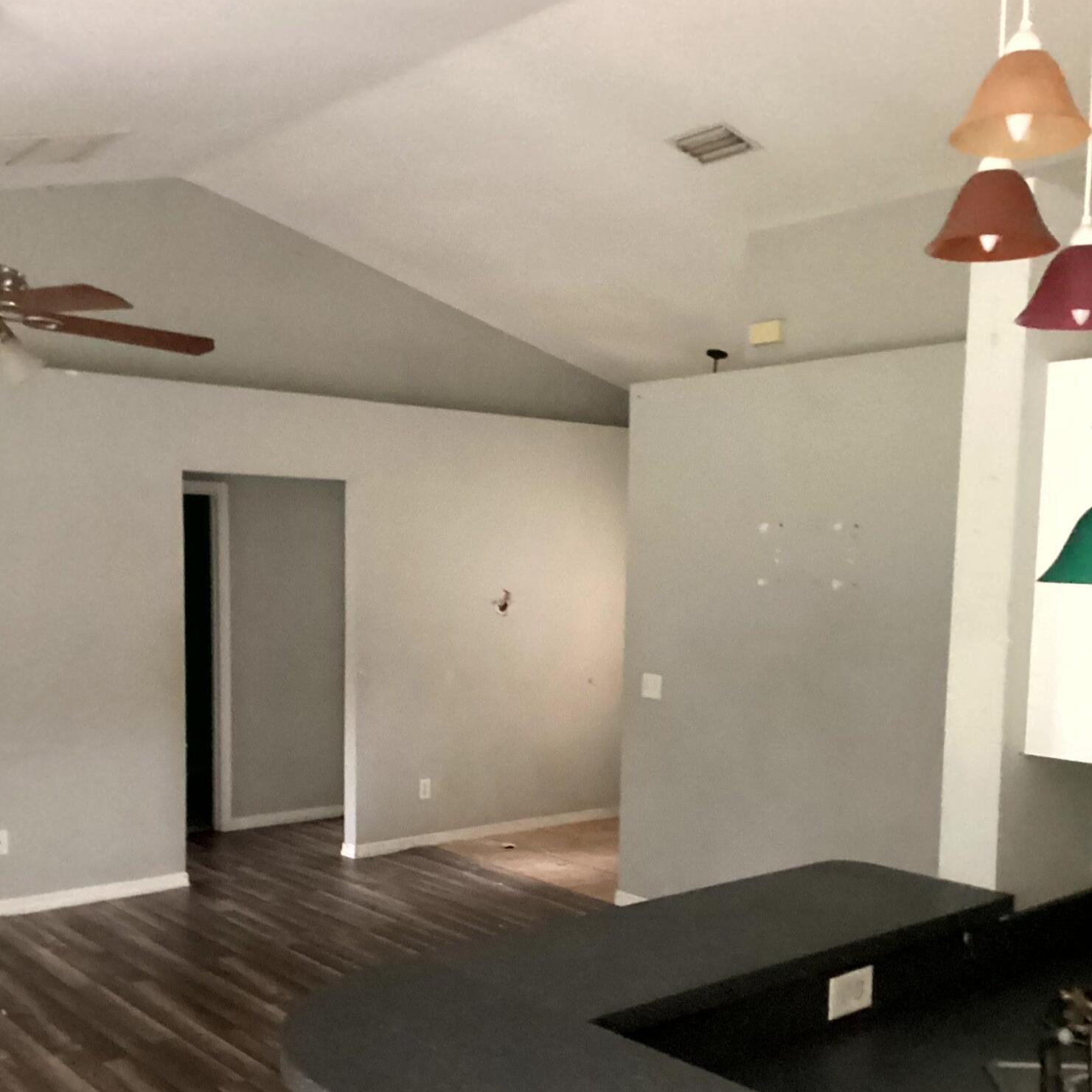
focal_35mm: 37
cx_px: 541
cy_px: 699
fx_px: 1321
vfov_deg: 44.5
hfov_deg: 44.9
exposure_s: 1/24
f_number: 2.4
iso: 800
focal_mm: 3.3
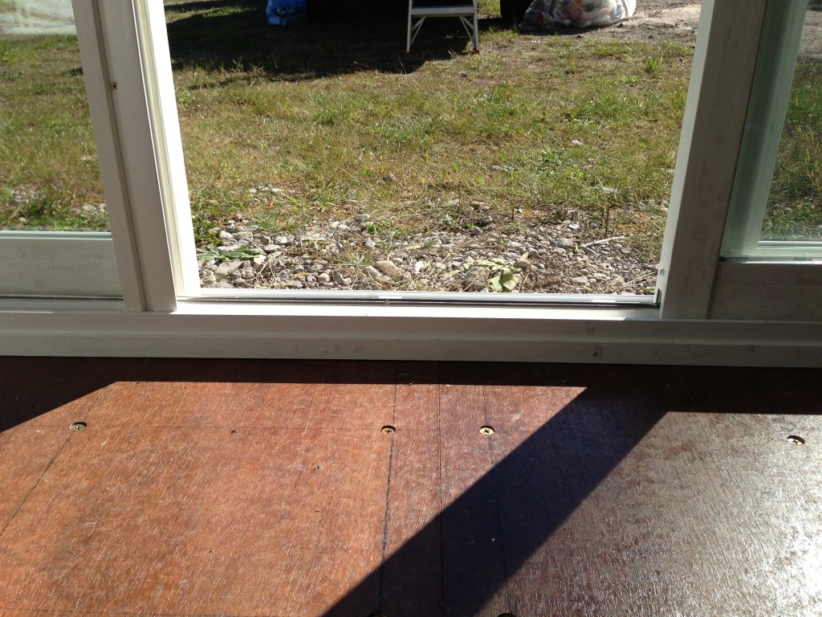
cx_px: 411
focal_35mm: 33
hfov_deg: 55.4
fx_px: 784
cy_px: 308
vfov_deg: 42.9
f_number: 2.4
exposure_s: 1/1178
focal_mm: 4.13
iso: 50
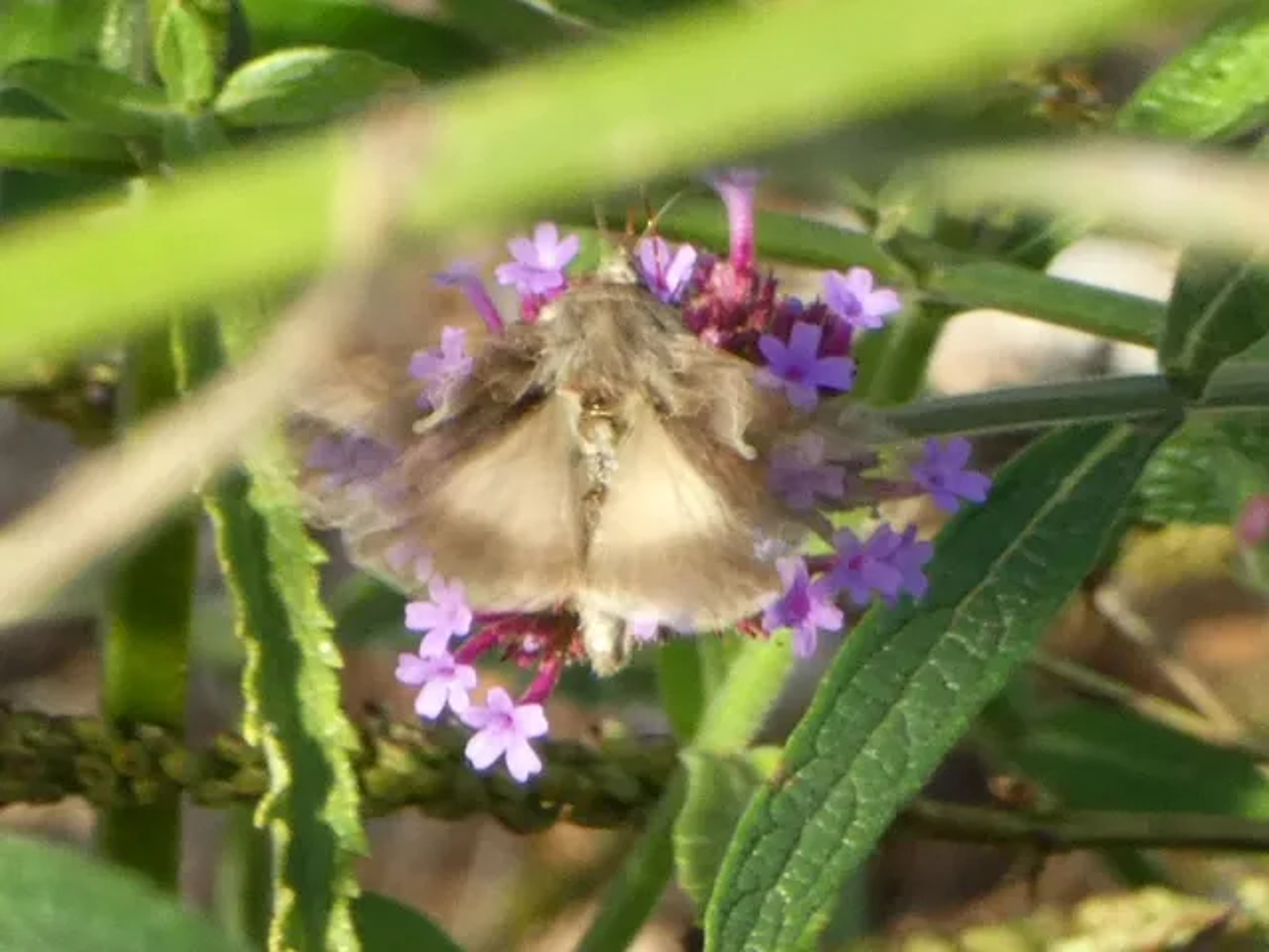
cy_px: 476
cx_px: 634
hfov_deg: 7.2
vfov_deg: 5.4
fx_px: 10045
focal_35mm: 274
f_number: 5.5
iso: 160
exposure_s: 1/80
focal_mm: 49.1
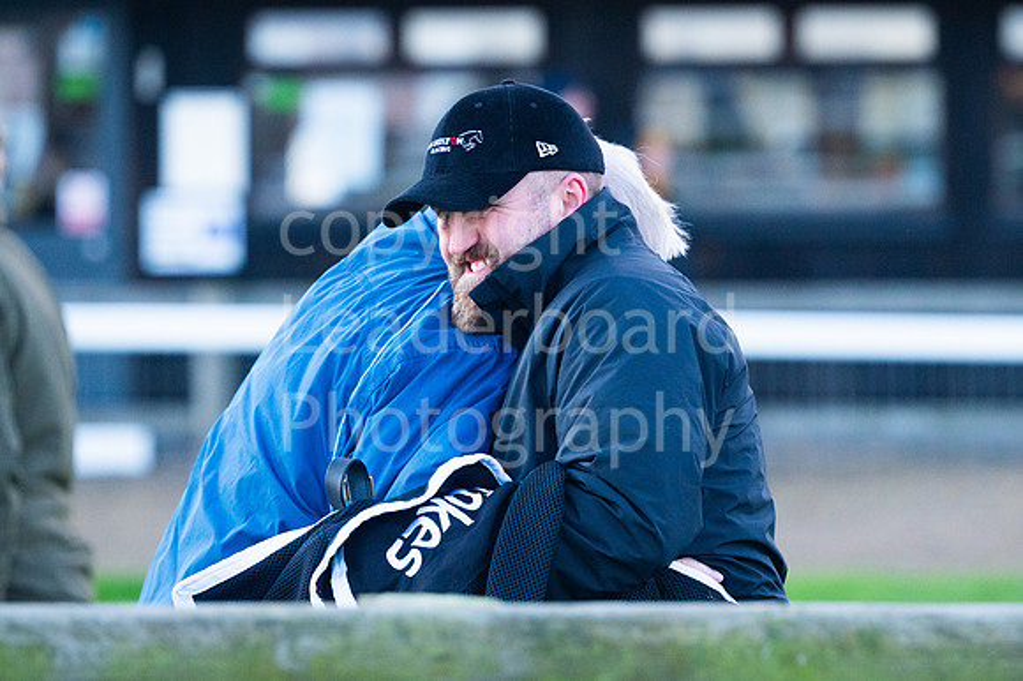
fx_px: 6763
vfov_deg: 5.8
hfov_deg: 8.6
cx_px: 597
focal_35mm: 238
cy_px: 325
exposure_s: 1/1250
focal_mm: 170
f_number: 3.5
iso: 1250
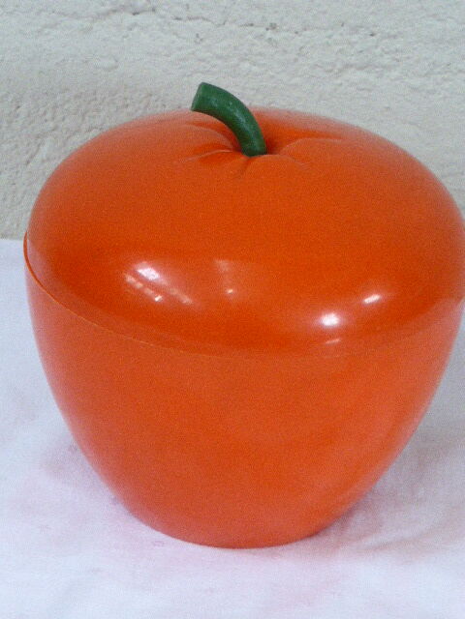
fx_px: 2543
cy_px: 310
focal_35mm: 142
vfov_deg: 13.9
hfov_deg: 10.4
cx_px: 232
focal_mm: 23.1
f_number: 5.4
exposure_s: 1/50
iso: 800
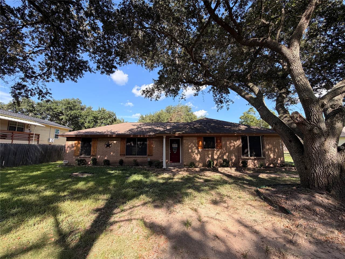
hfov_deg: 102.1
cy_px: 130
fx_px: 140
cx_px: 172
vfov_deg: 85.7
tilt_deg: +8.0
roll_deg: +0.4
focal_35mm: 14
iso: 40
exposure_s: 1/554
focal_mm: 2.22
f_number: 2.2
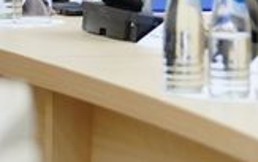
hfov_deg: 1.9
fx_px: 7850
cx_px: 476
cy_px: -32
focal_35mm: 1116
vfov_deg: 1.2
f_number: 2.8
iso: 2000
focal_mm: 170
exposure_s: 1/500
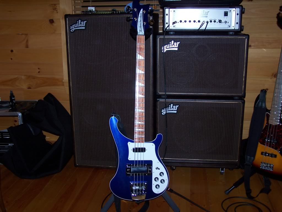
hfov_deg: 46.8
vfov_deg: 36.0
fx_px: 326
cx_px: 141
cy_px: 106
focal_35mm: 40
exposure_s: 1/60
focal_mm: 6.7
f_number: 2.8
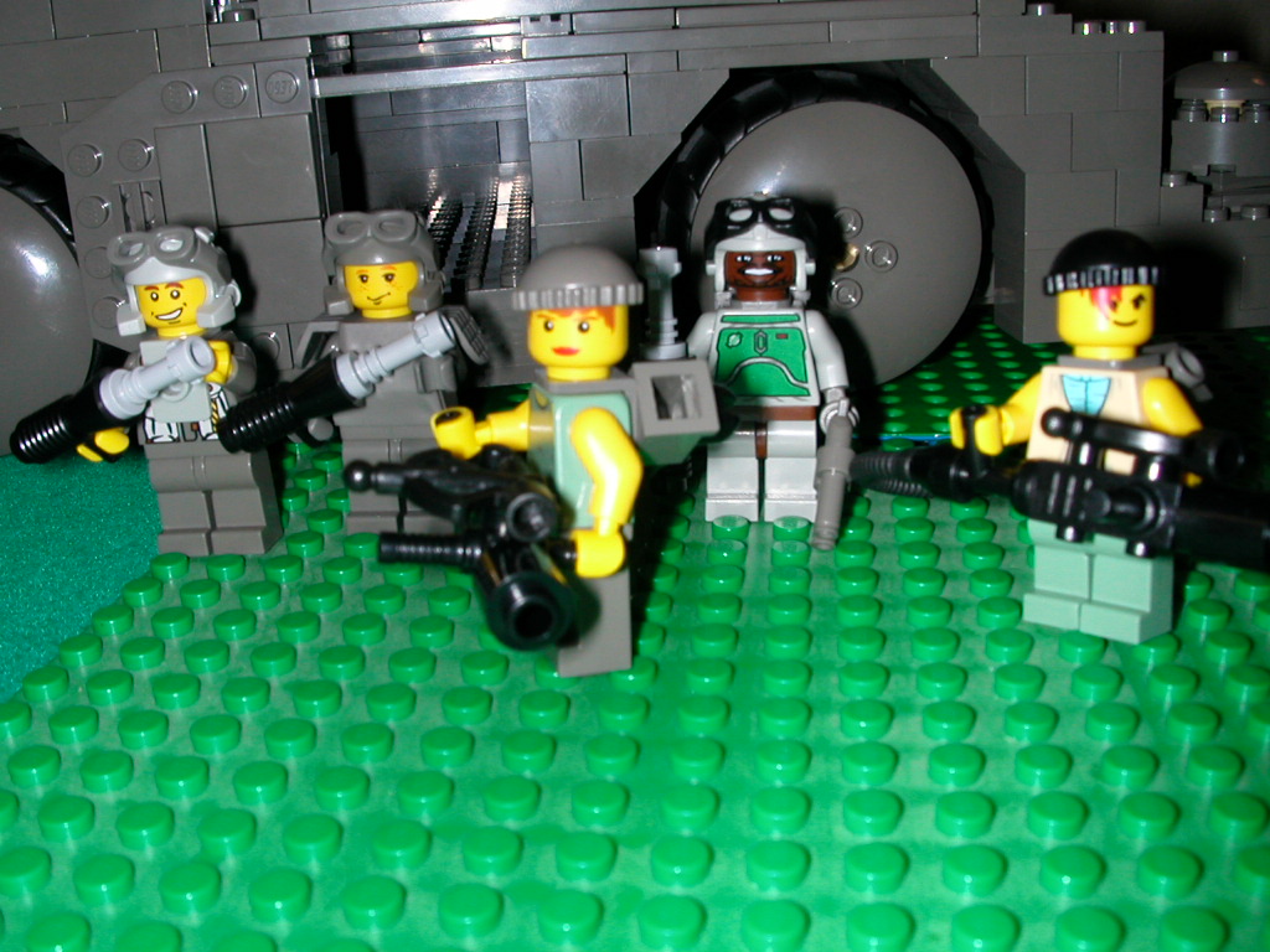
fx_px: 1357
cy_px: 476
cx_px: 635
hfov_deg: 50.1
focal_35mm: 37
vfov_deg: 38.7
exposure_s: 1/59.9
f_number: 4.5
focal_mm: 5.6
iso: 100
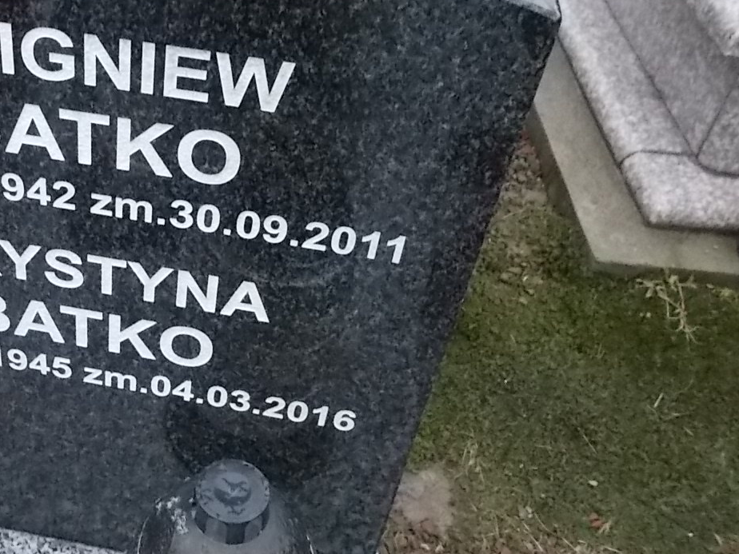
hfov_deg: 40.6
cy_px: 197
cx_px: 163
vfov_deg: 32.0
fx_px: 961
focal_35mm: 45
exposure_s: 1/100
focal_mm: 4.6
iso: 400
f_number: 3.2
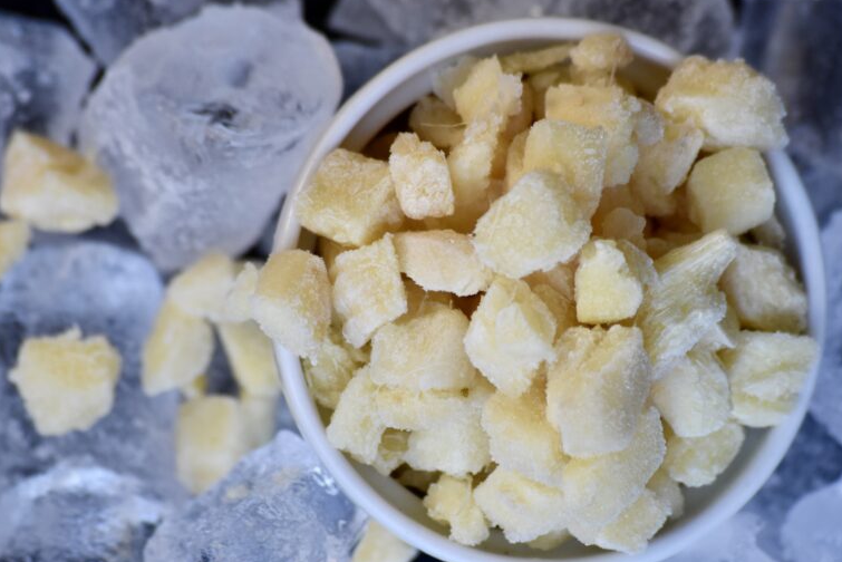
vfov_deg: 5.0
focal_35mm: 275
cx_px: 459
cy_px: 314
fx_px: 6427
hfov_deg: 7.5
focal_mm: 135
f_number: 4.8
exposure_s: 1/500
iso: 800
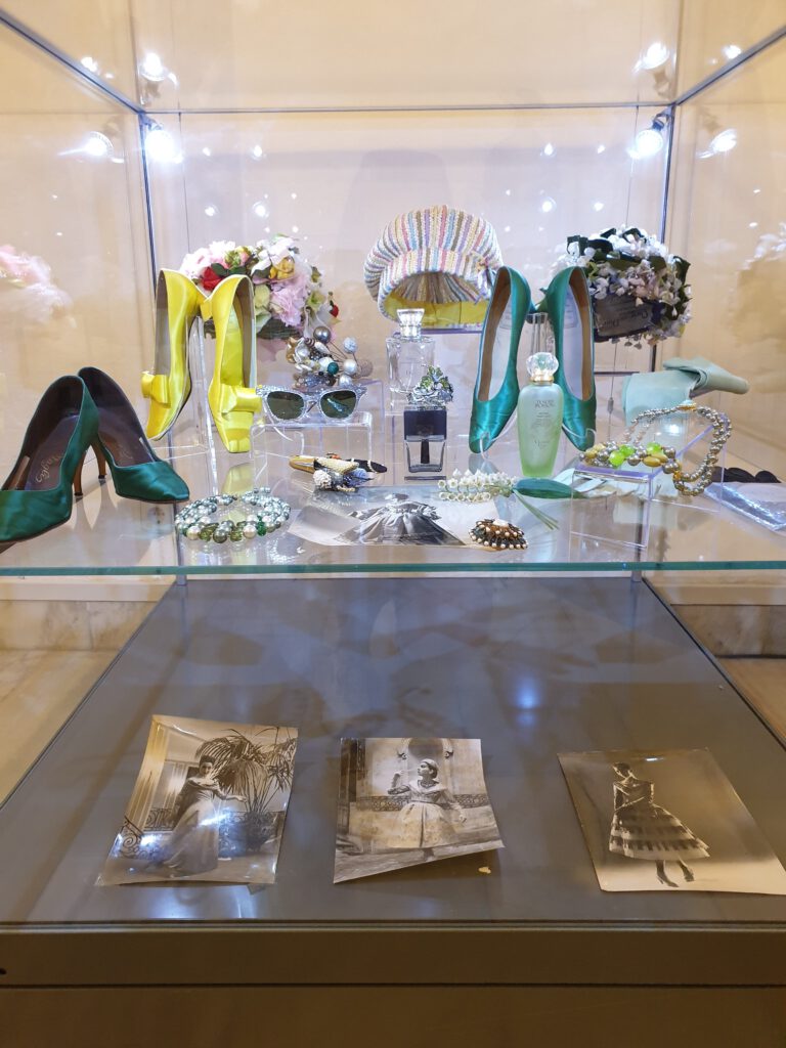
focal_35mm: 26
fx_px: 787
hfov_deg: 53.1
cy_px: 524
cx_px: 393
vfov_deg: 67.3
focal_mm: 4.3
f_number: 2.4
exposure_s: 1/33
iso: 320
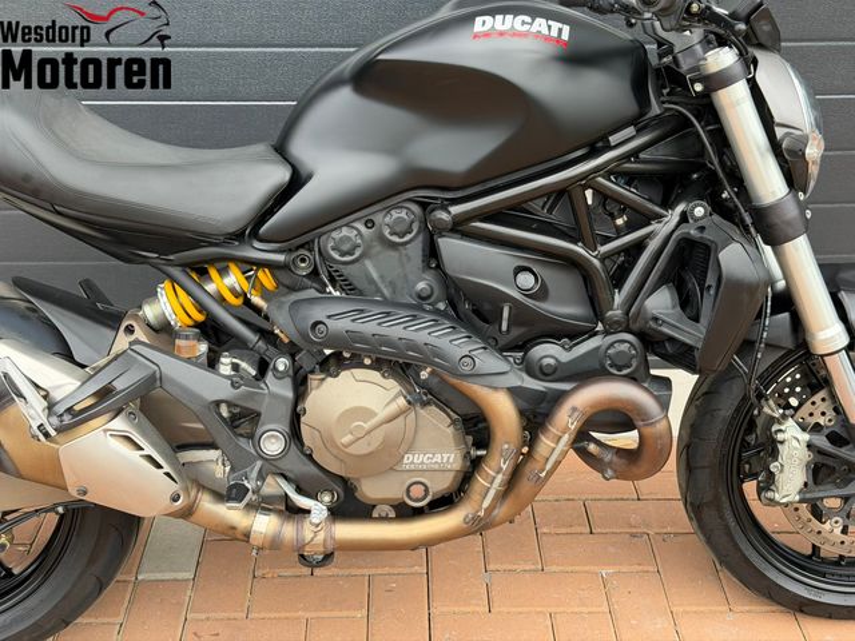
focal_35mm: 48
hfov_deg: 39.7
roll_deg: +1.8
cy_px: 320
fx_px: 1186
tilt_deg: -26.1
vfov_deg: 30.3
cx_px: 428
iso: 80
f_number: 1.78
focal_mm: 6.76
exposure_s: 1/794
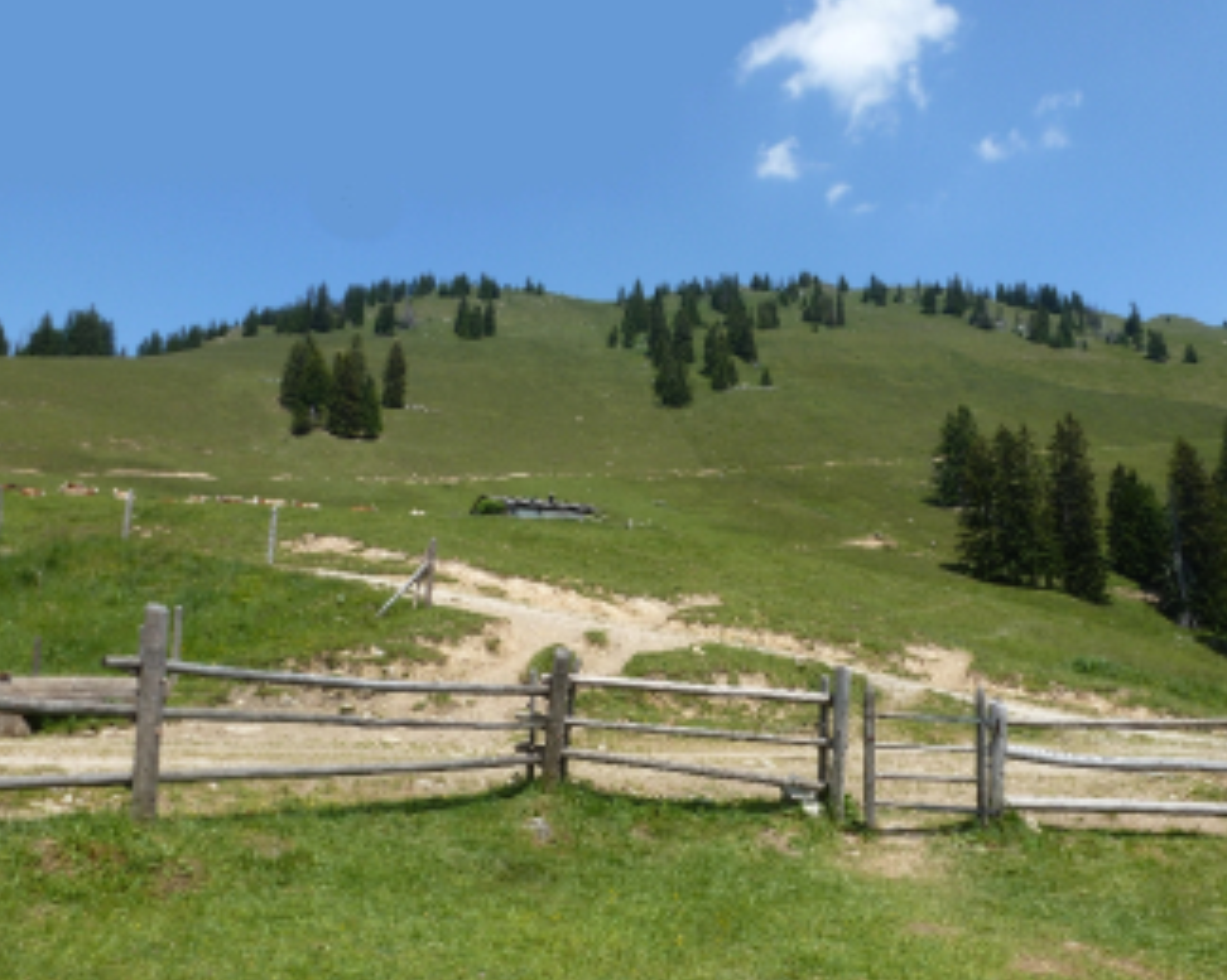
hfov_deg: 66.0
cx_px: 655
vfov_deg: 54.9
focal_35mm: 26
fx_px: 944
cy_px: 503
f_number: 4.5
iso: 100
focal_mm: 4.3
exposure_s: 1/500
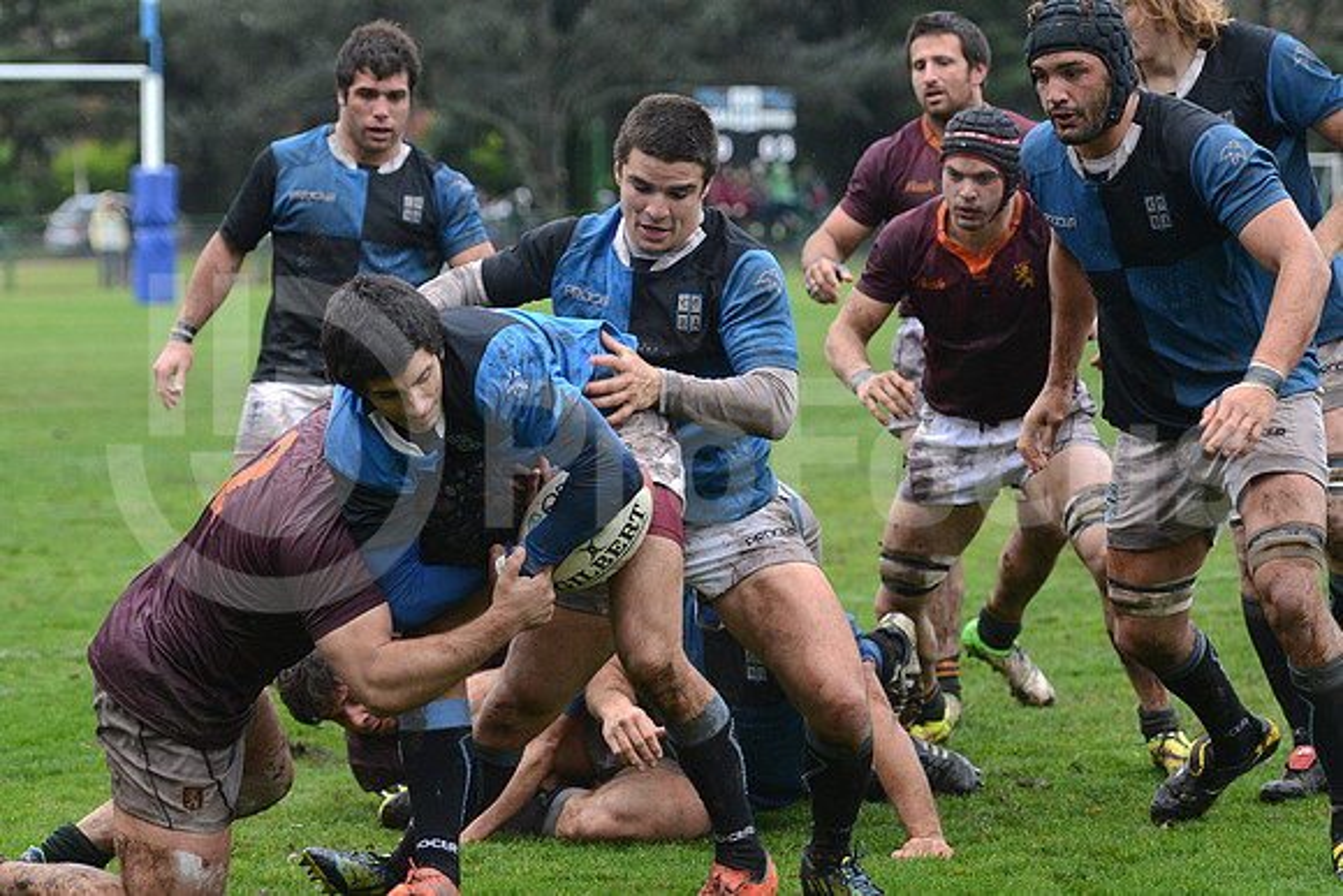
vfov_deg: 10.6
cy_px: 448
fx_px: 4851
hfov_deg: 15.8
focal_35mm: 130
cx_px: 672
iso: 2500
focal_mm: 130
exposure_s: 1/500
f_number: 4
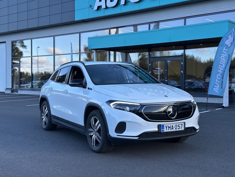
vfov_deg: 30.3
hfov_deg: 39.7
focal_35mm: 48
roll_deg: -0.4
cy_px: 88
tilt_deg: -1.5
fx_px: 326
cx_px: 118
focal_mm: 6.86
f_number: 1.78
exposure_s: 1/887
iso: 64
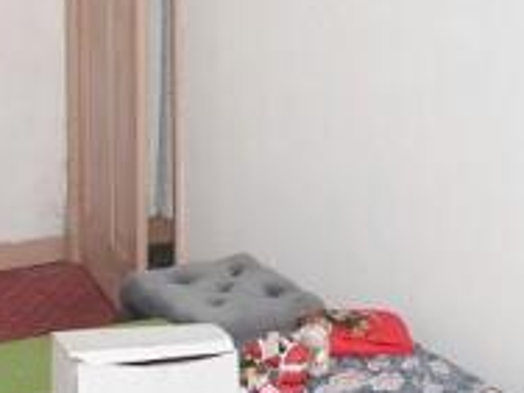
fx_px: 1317
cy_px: -121
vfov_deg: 16.1
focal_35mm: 87
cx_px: 110
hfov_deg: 22.2
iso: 200
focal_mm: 14
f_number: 2.5
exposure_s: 1/60
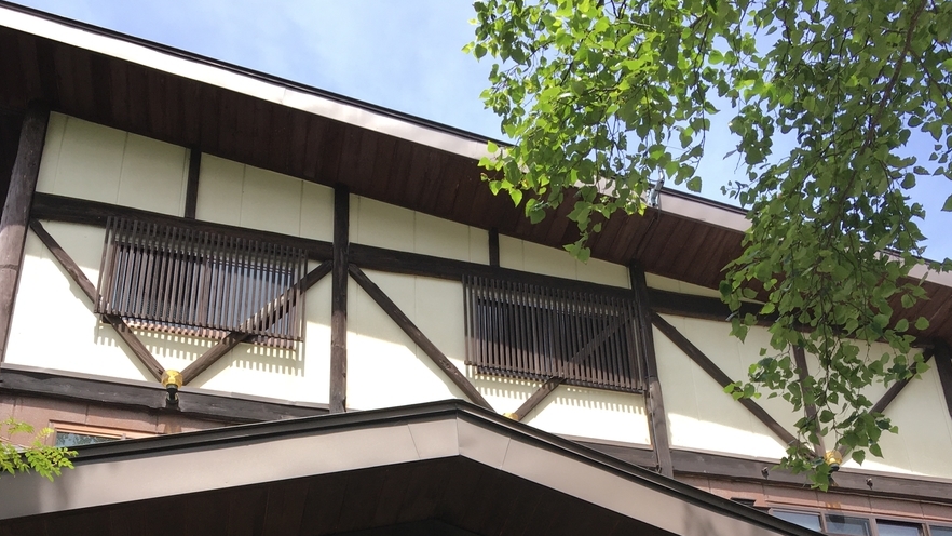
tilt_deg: +25.8
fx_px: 1085
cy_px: 612
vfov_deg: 25.4
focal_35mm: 43
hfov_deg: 47.4
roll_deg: +2.6
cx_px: 468
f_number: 2.2
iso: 25
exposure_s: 1/447
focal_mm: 4.15
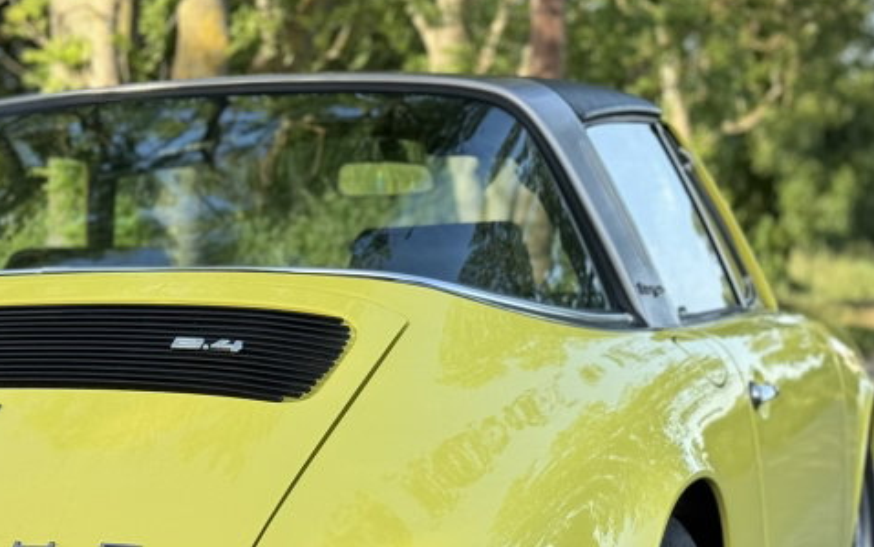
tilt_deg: -5.1
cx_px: 208
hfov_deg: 19.0
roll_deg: -1.3
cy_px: 488
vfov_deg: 11.9
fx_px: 2597
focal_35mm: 109
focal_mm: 6.76
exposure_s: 1/1264
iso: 64
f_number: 1.78
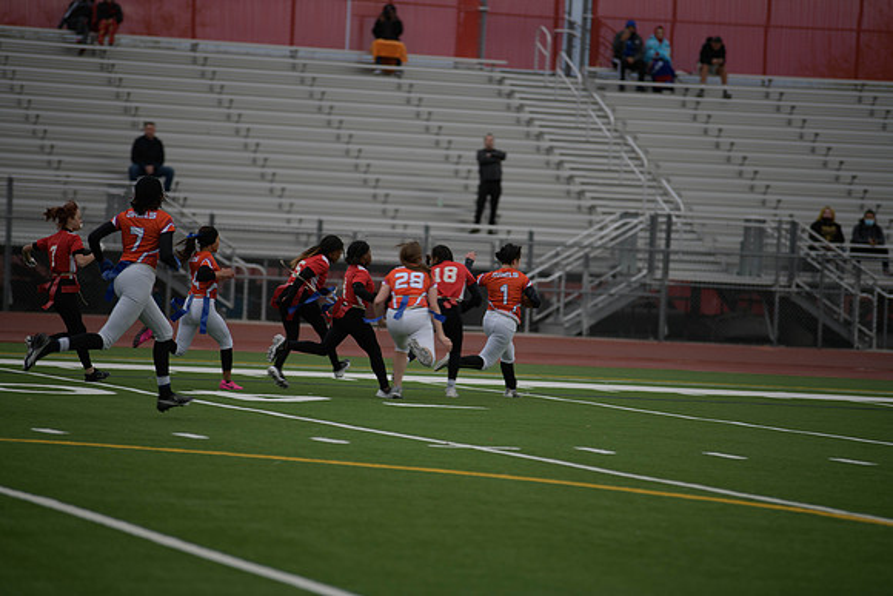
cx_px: 446
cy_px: 298
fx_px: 4962
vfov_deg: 6.9
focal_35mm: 200
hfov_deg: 10.3
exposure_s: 1/200
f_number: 2.8
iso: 110
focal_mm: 200
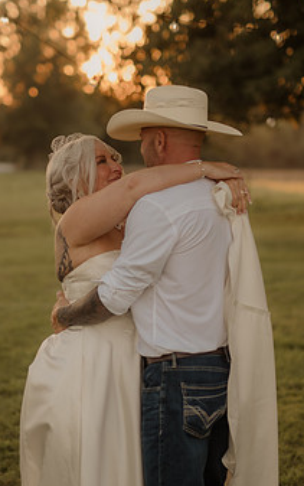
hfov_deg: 12.8
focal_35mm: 102
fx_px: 1350
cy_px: 273
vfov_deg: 20.4
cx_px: 133
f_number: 2.8
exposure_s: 1/400
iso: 200
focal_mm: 50
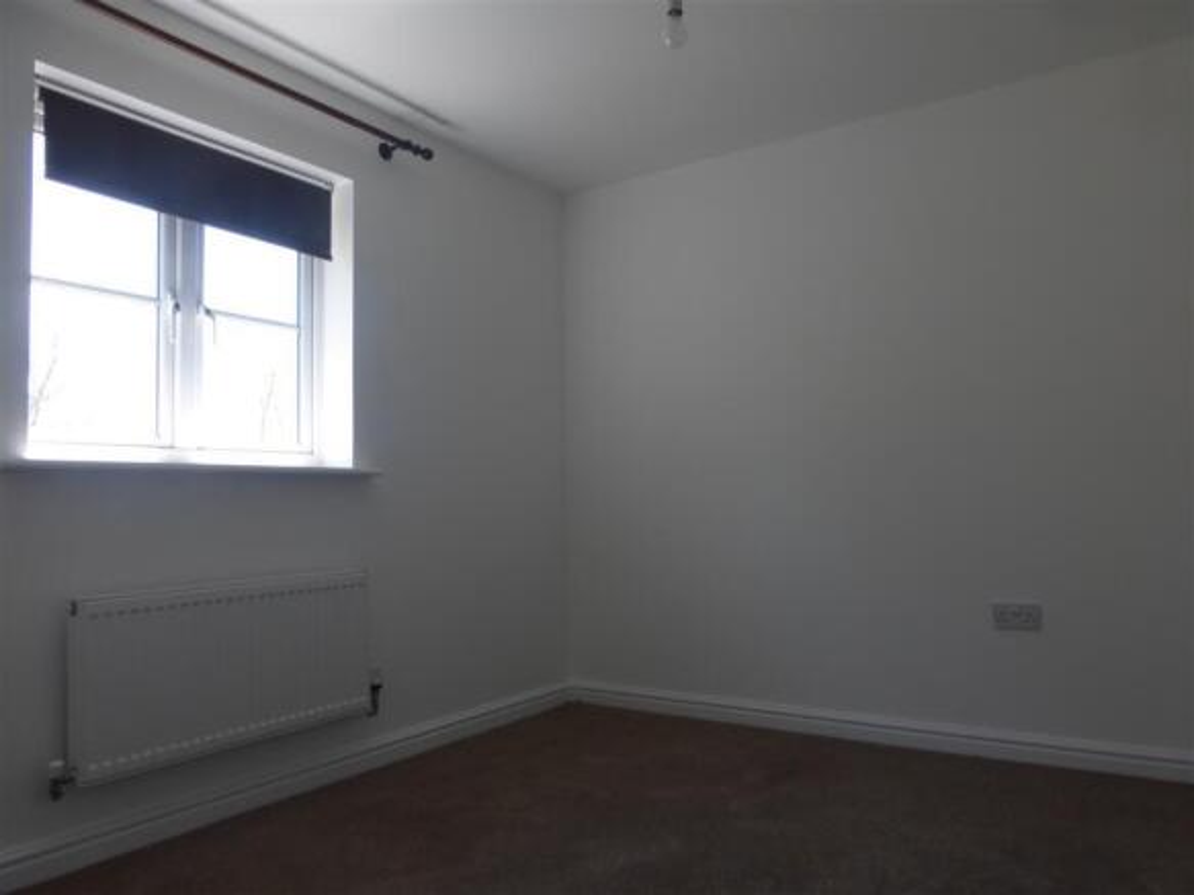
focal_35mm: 24
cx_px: 597
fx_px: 828
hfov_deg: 71.6
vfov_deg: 56.8
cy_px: 448
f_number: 3.3
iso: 100
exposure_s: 1/100
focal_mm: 4.3
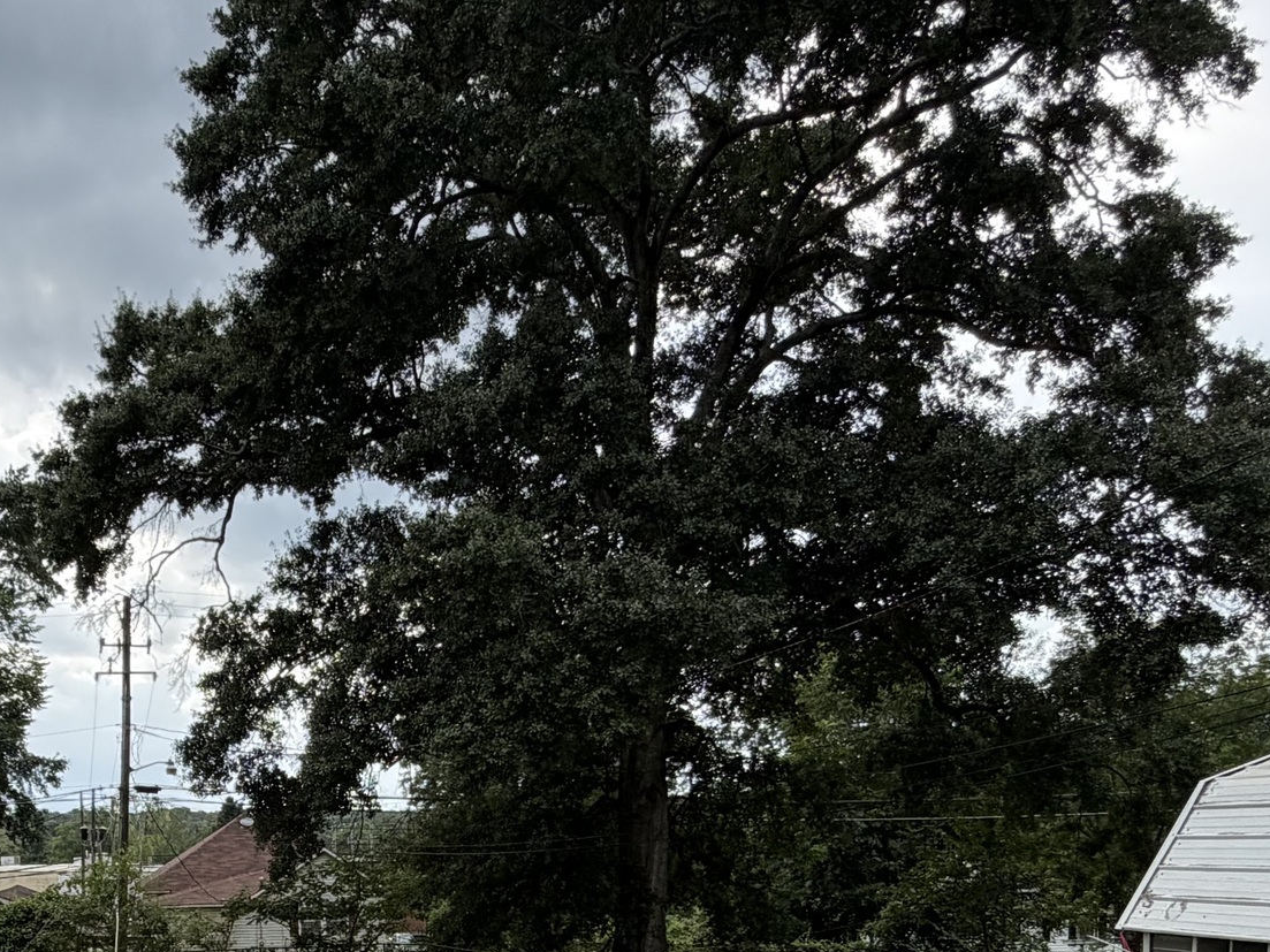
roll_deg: +1.4
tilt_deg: -5.1
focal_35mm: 39
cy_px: 958
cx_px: 269
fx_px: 1431
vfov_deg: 33.6
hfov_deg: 45.6
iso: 50
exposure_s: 1/502
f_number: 2.2
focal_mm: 2.22
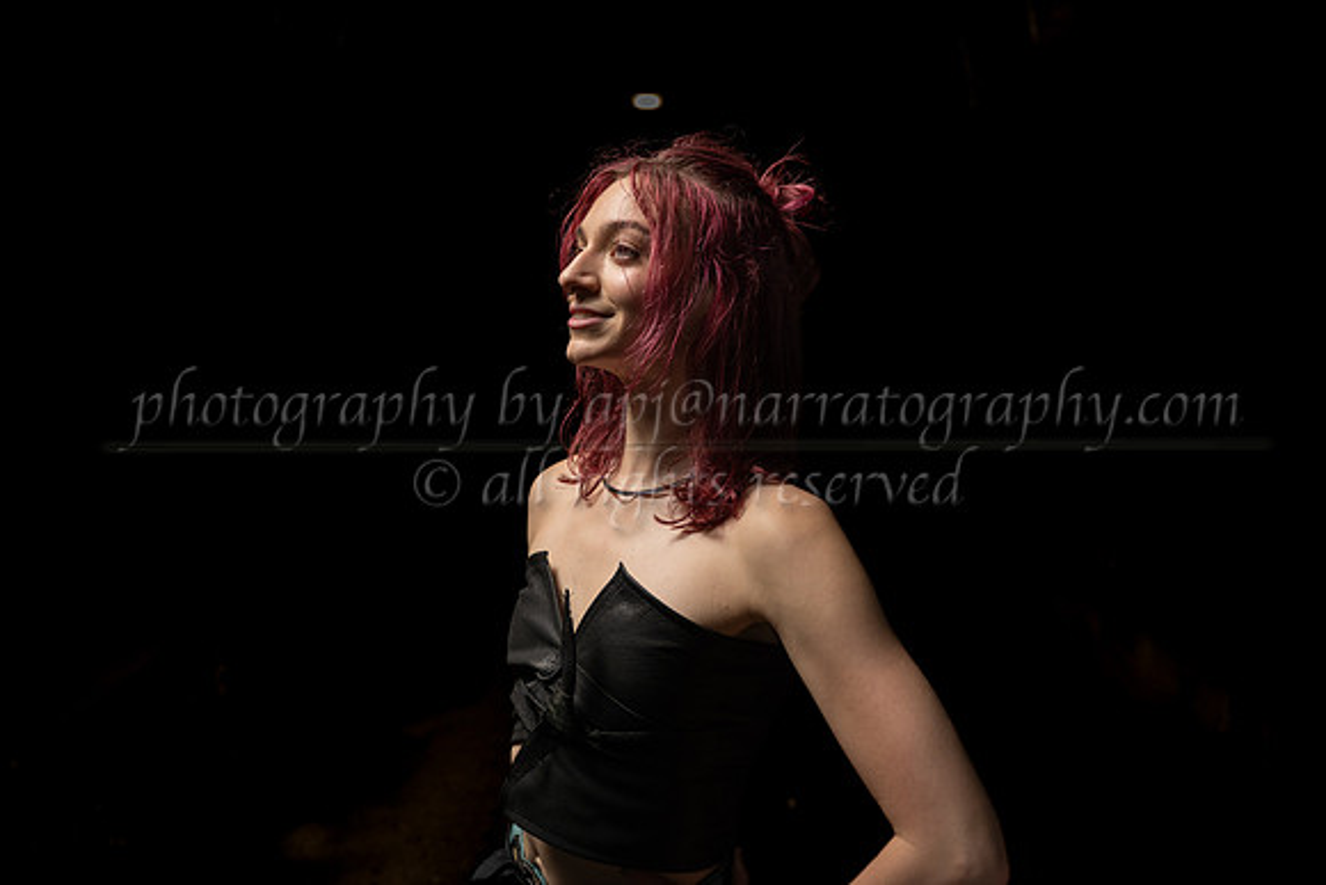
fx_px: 1032
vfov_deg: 46.4
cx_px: 663
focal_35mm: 28
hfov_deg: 65.5
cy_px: 442
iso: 400
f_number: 2.8
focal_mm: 28
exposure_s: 1/400
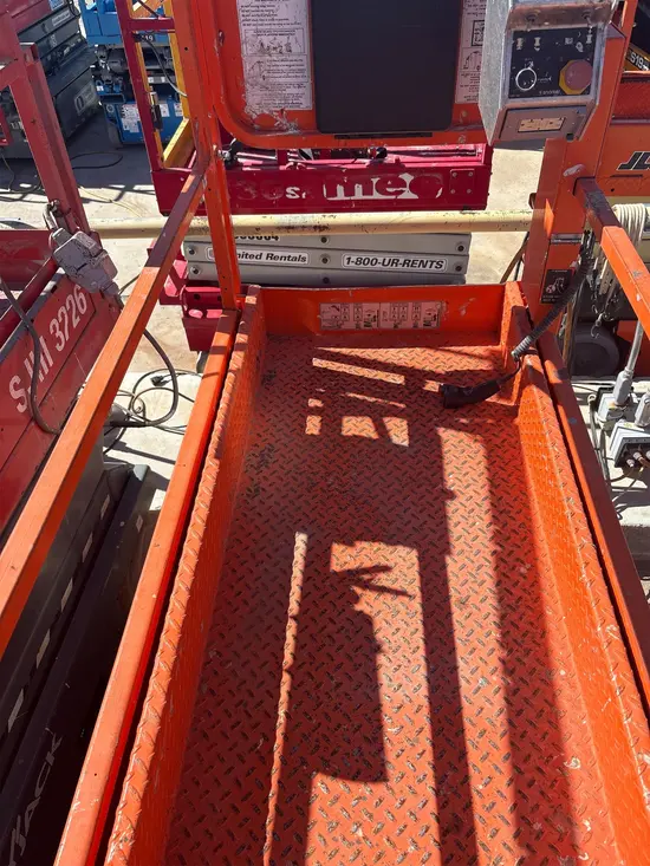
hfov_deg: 53.1
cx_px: 325
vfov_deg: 67.3
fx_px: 651
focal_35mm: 26
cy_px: 433
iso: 50
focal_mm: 5.96
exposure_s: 1/2451
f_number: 1.6
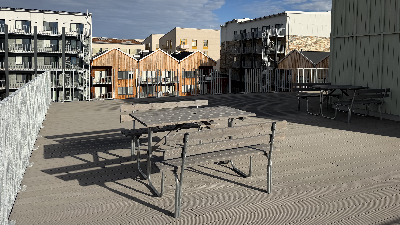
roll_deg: -0.2
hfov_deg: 69.9
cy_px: 71
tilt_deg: -2.6
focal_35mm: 27
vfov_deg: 42.2
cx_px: 197
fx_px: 286
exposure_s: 1/6711
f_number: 1.78
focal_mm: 6.76
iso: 80
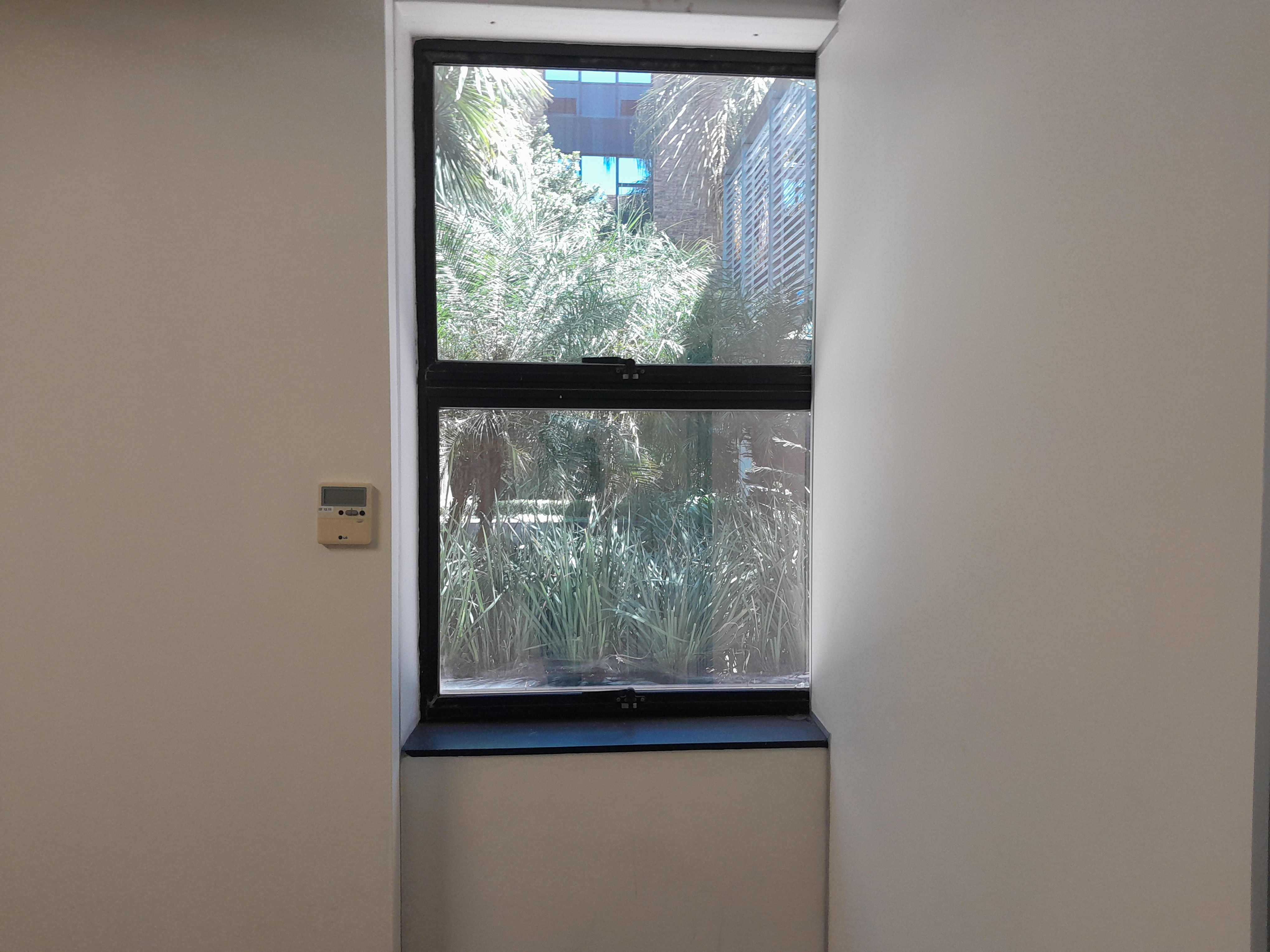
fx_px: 991
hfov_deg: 65.3
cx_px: 635
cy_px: 476
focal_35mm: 27
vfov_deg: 51.4
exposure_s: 1/50
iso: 200
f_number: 1.8
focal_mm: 4
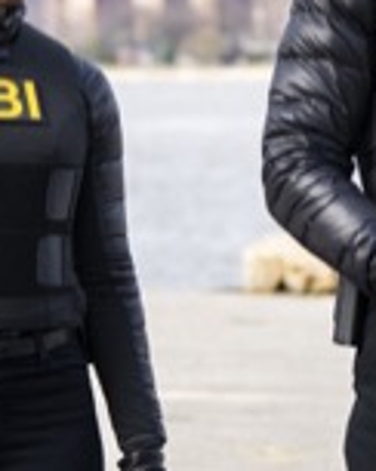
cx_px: 9
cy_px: 60
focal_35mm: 405
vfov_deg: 4.8
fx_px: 5645
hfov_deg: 3.8
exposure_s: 1/500
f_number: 6.3
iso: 200
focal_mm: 132
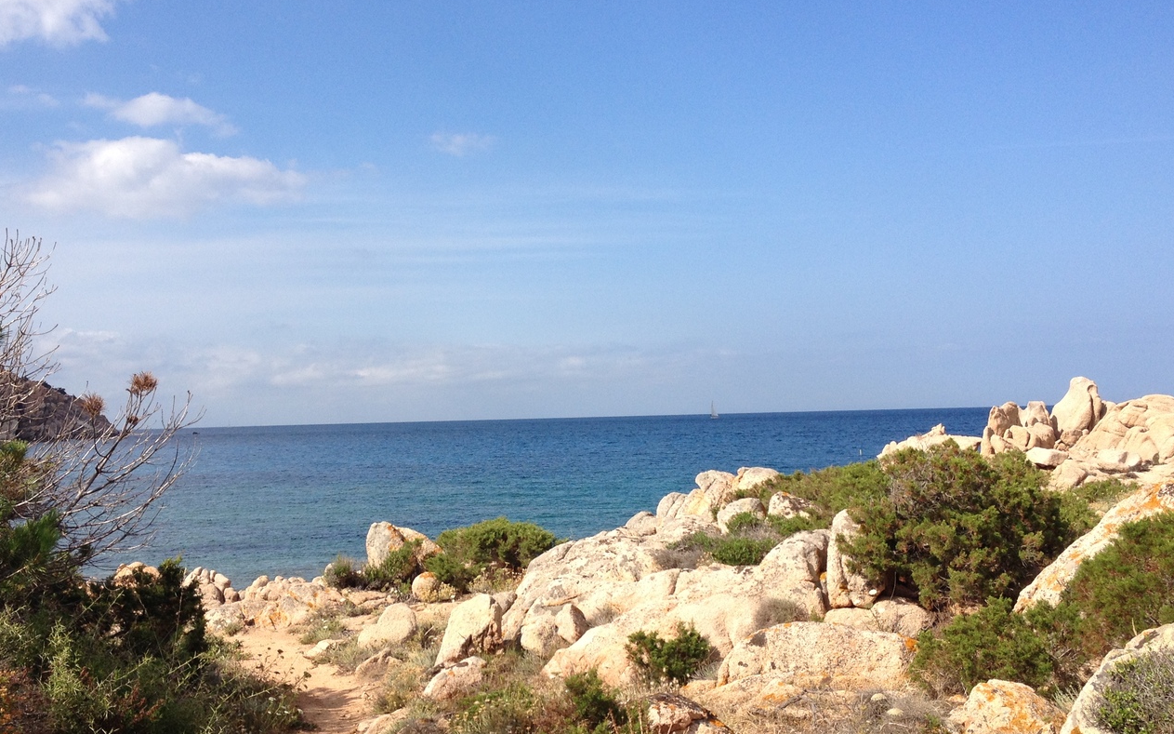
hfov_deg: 42.6
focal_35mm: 47
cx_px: 534
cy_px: 405
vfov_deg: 27.4
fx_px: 1504
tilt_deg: -2.3
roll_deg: +1.5
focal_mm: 4.28
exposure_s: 1/1534
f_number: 2.4
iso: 50
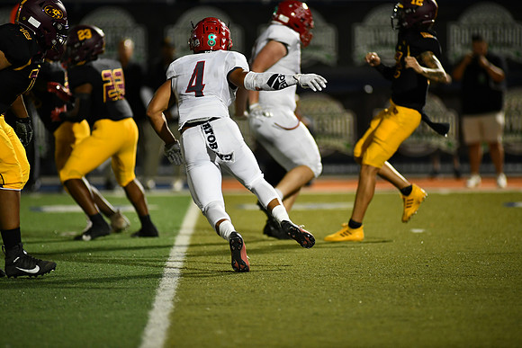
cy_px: 174
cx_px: 261
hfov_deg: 6.9
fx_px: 4351
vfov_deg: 4.6
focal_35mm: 300
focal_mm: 300
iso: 2200
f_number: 2.8
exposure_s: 1/1000
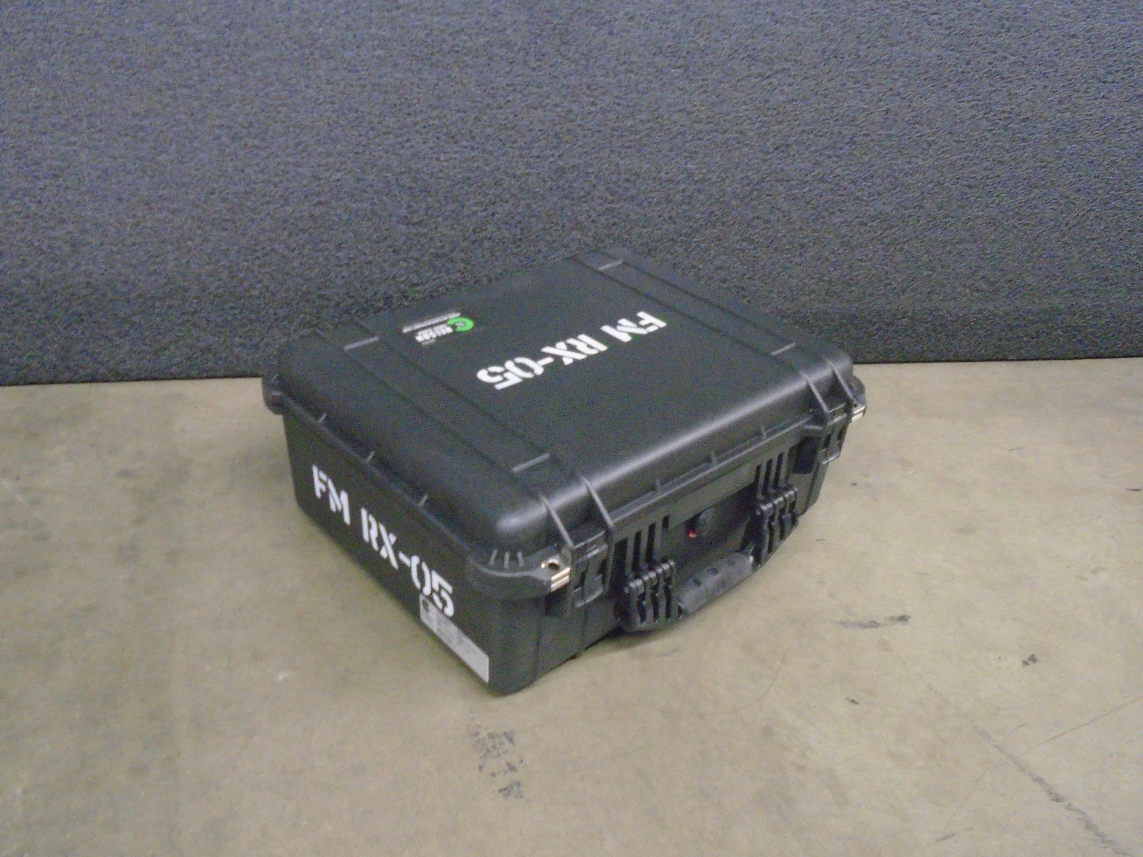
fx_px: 1024
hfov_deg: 58.4
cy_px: 428
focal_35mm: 31
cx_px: 572
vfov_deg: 45.4
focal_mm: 5.5
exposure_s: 1/13
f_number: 3.5
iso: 800
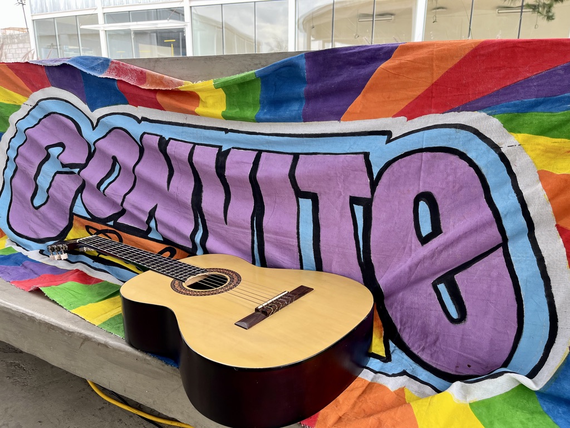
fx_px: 428
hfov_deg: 67.3
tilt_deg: -16.5
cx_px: 285
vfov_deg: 53.1
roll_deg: -0.1
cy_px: 214
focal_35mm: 26
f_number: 1.6
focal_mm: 5.1
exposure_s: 1/158
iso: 40
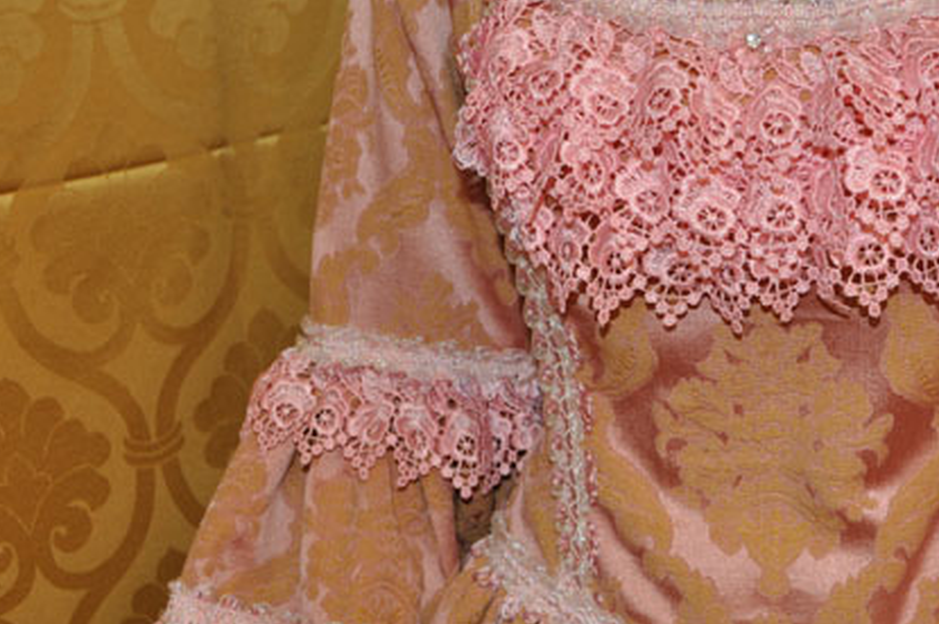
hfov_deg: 30.0
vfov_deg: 20.9
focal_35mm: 65
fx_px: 1694
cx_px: 794
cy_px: 344
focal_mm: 24
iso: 200
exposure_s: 1/30
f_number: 5.6
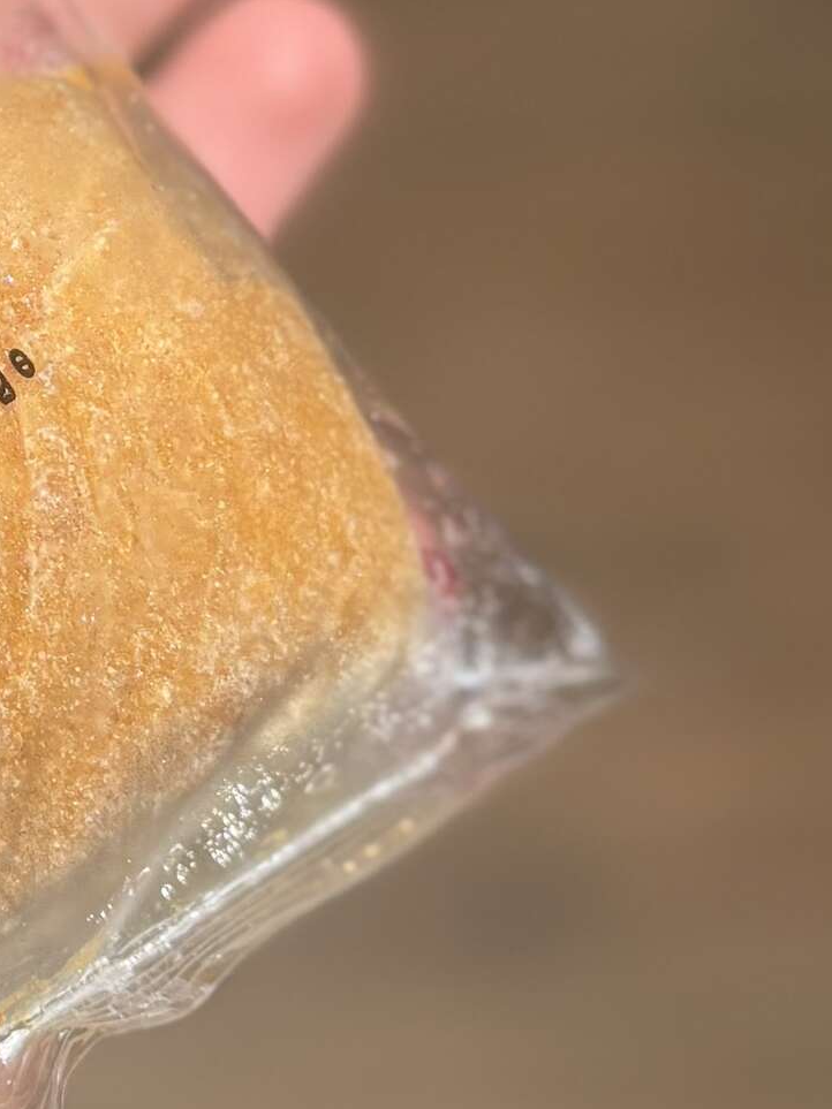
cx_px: -620
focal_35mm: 108
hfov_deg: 12.6
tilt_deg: -57.8
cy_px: -150
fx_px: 3462
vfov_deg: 17.5
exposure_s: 1/50
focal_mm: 5.96
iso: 160
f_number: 1.6
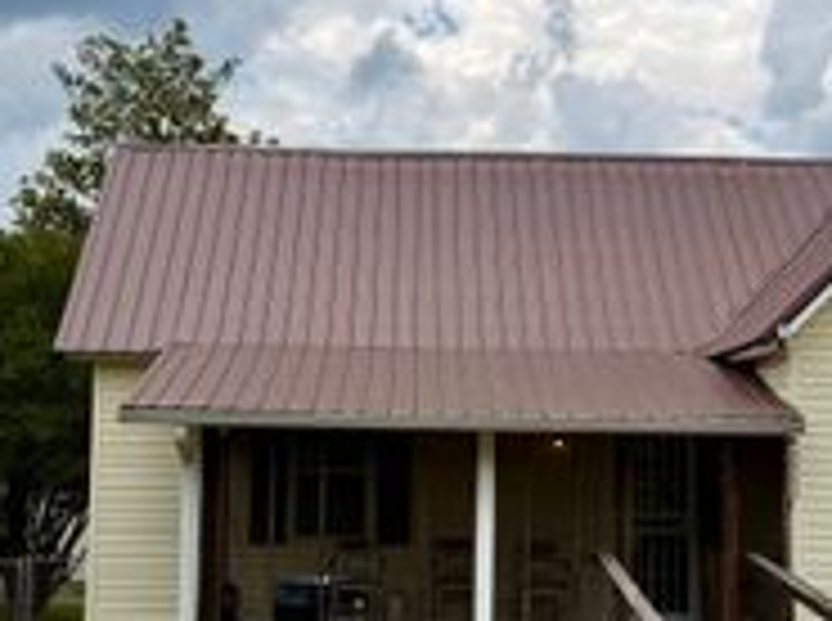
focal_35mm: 65
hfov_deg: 29.8
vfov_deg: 22.5
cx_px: 468
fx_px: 1559
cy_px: 317
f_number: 1.78
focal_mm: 6.76
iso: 80
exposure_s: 1/5714
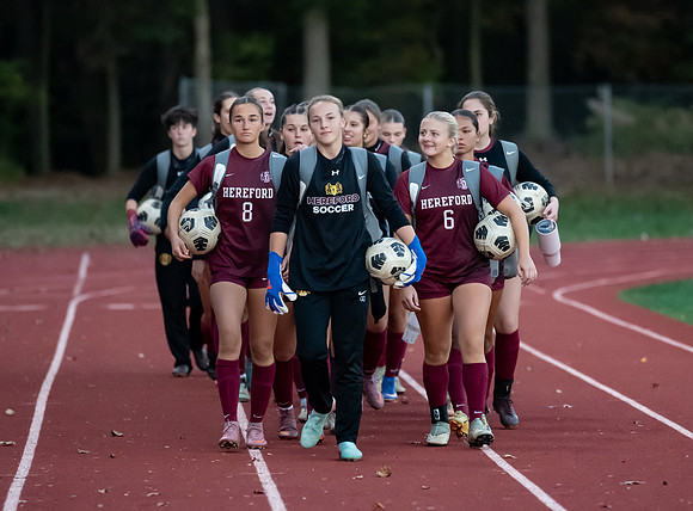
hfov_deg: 5.1
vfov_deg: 3.8
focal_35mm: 390
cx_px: 377
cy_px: 230
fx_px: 7756
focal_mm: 200
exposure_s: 1/2000
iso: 5600
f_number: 2.8
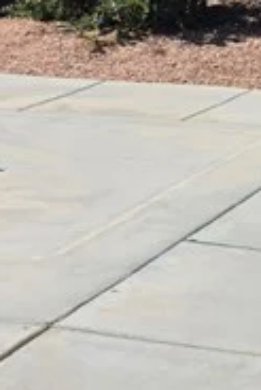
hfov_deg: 10.0
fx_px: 1444
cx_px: 388
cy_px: 70
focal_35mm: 133
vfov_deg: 15.3
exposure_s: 1/7944
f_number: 1.7
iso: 50
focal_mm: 6.3
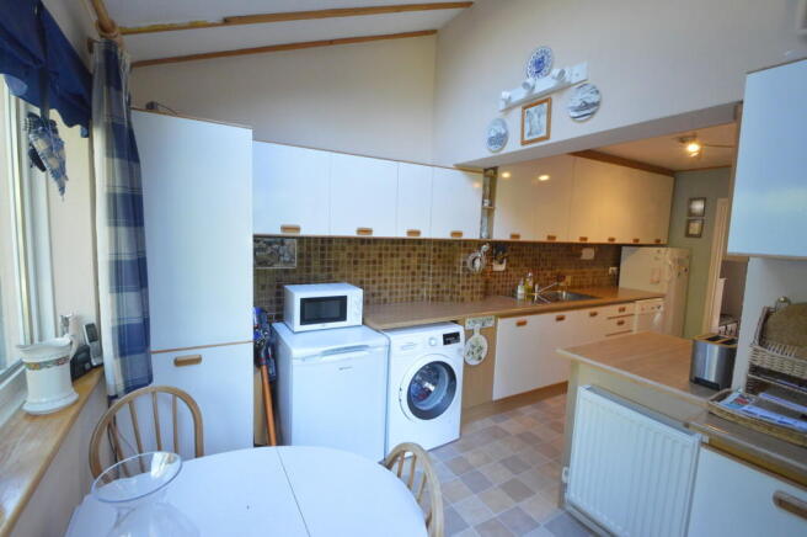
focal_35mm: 15
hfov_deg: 100.4
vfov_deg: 77.2
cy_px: 268
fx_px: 336
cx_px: 404
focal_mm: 10
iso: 3200
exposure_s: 1/25
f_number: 13
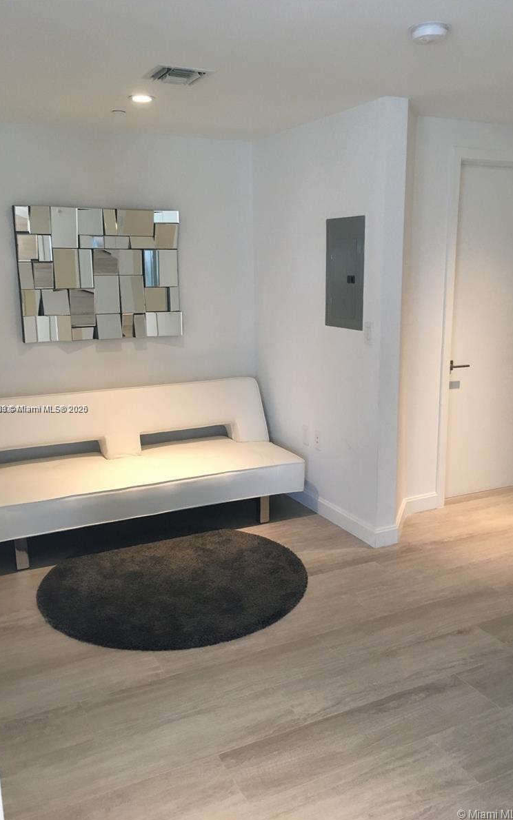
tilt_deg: -12.8
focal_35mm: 31
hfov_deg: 40.6
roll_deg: +1.9
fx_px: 693
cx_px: 271
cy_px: 409
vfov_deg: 61.2
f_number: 2.2
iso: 100
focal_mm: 4.15
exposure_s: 1/30
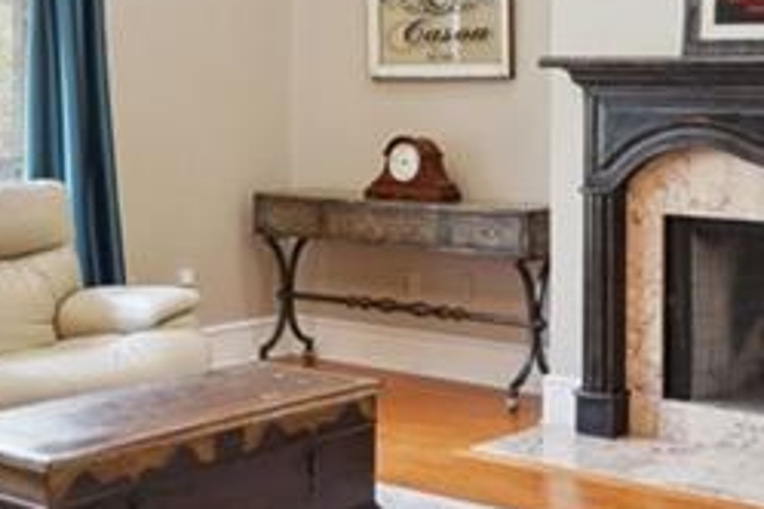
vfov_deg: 19.2
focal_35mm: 70
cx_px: 420
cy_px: 71
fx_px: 1485
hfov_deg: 28.8
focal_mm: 17
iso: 800
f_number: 11
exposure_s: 1/10
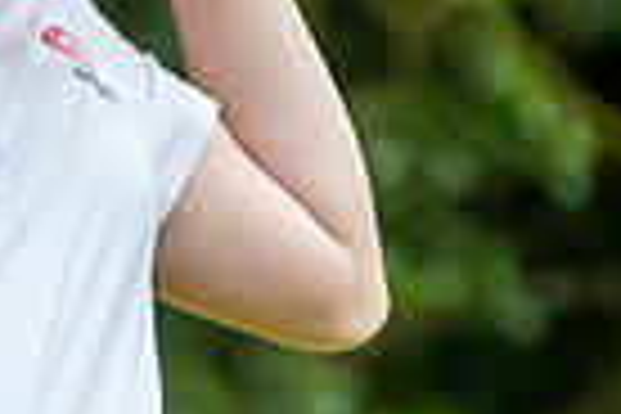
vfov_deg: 0.6
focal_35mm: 2213
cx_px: -648
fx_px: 38171
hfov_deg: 0.9
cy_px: -106
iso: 1600
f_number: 5.6
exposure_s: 1/1000
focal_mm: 350
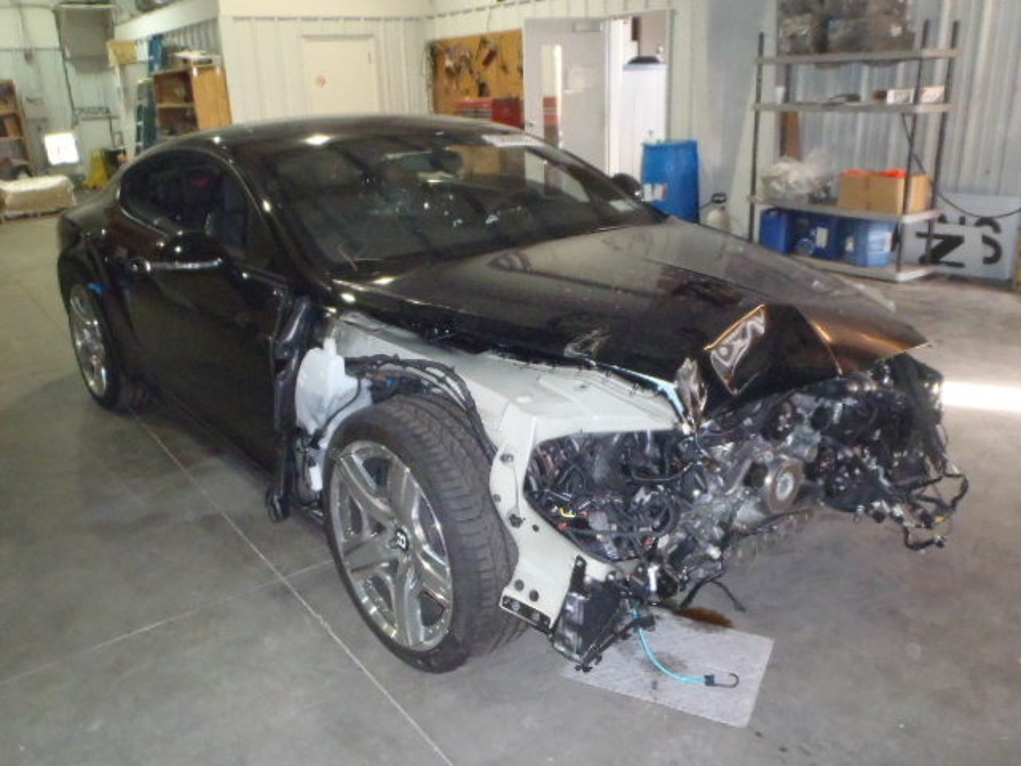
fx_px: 826
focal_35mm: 28
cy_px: 383
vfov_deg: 49.7
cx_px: 510
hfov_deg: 63.4
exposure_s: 1/30
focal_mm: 5
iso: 800
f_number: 3.5
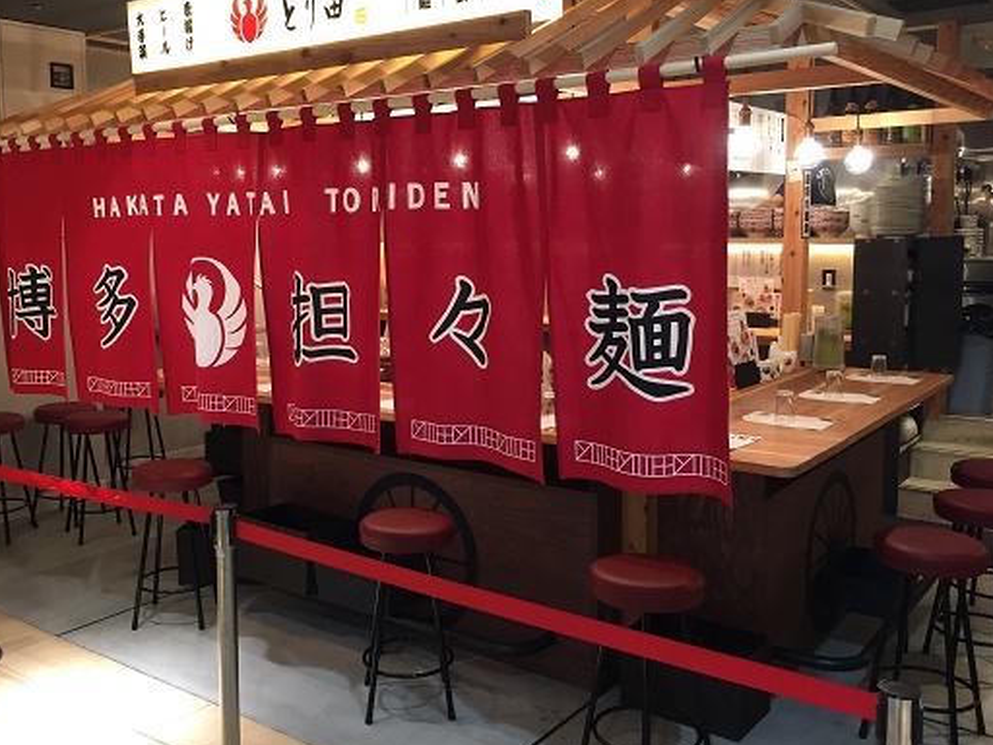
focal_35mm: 34
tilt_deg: -5.0
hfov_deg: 53.8
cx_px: 434
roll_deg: -0.1
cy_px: 322
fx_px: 975
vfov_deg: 41.7
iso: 64
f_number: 2.2
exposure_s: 1/30
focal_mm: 4.15
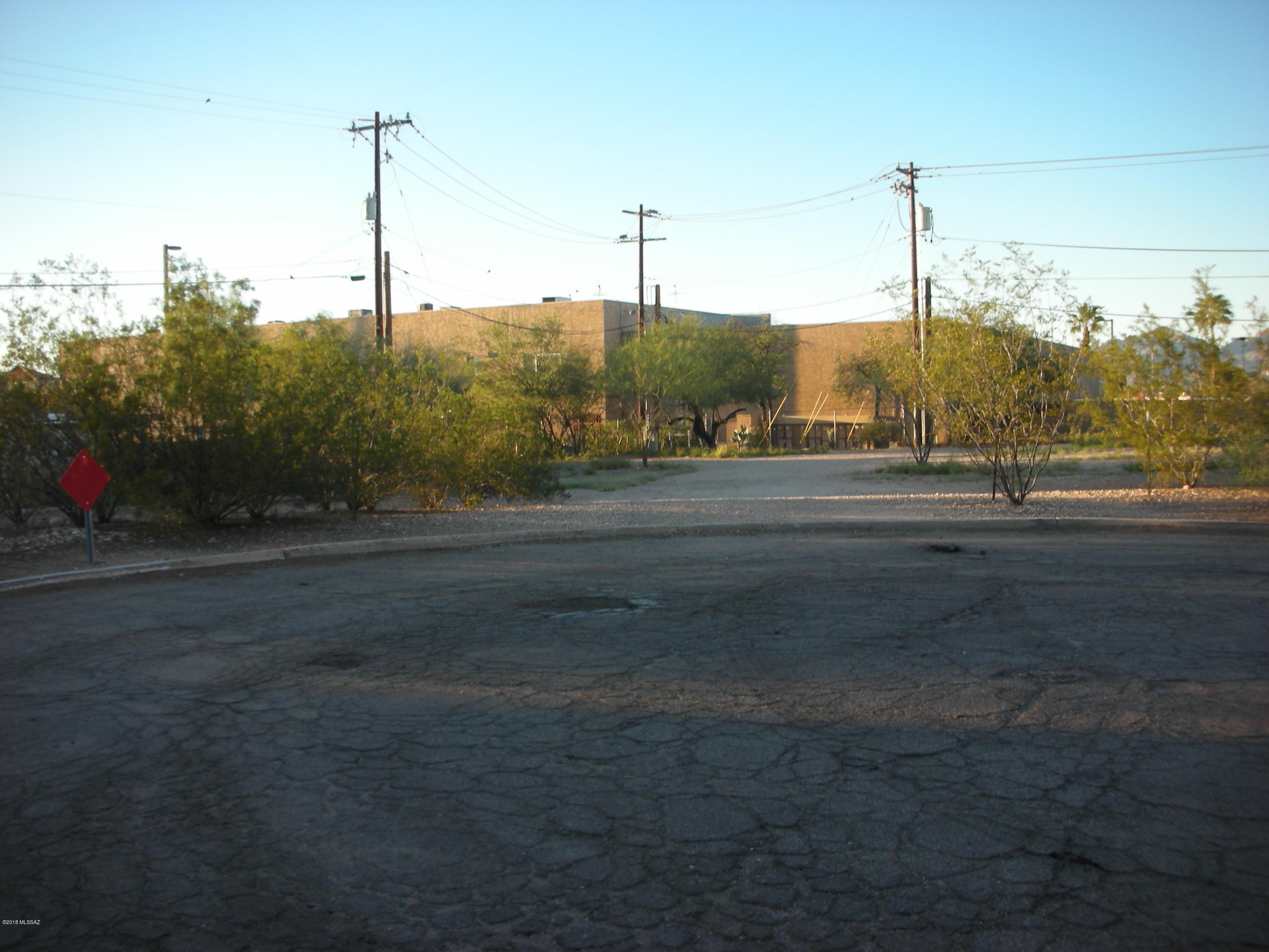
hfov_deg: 52.6
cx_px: 634
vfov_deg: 40.7
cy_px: 476
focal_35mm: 35
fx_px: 1283
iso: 50
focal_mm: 5.8
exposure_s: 1/134
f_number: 3
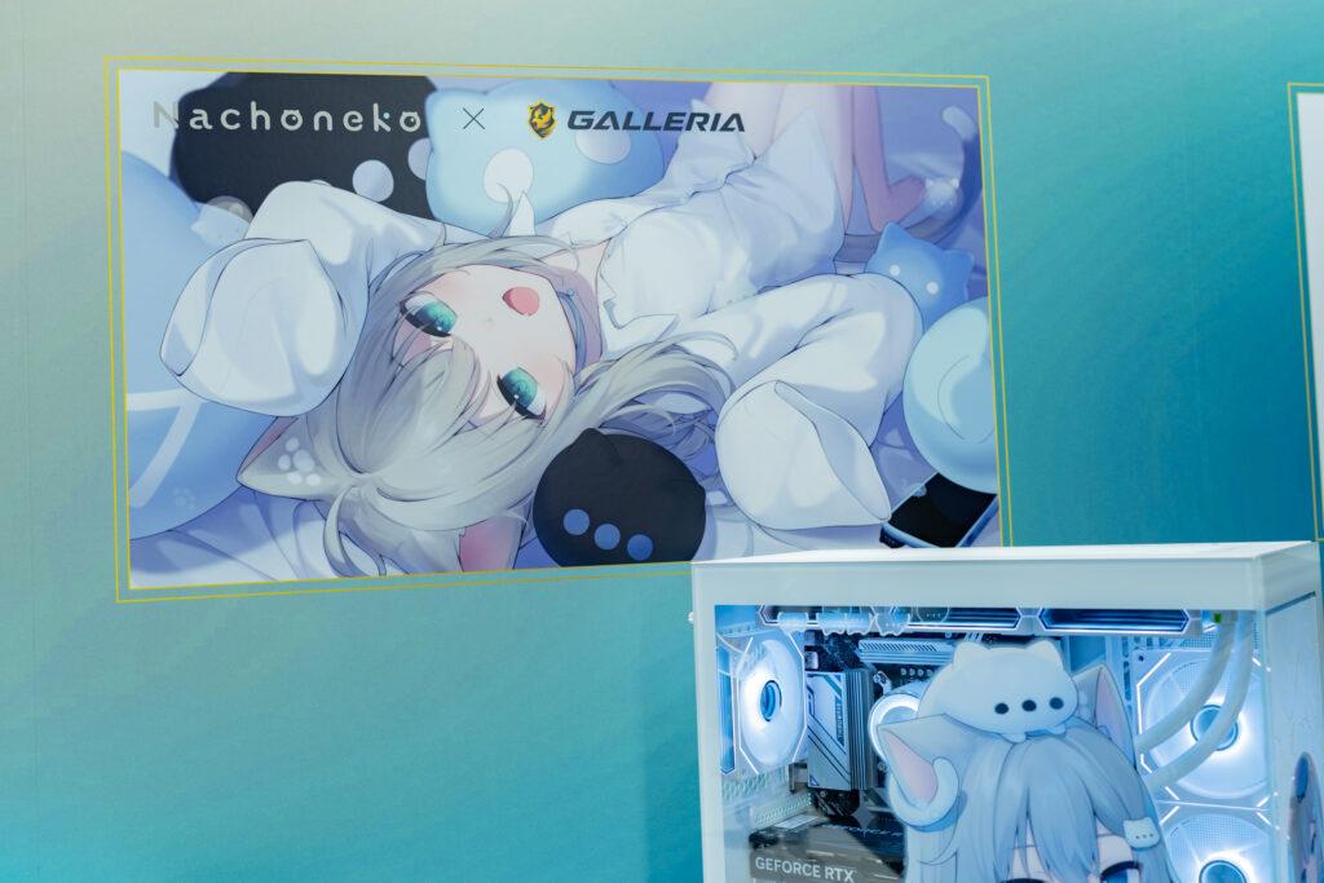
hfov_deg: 54.4
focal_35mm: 35
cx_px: 662
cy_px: 442
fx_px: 1287
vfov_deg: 37.9
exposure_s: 1/100
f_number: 4
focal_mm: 35
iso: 400
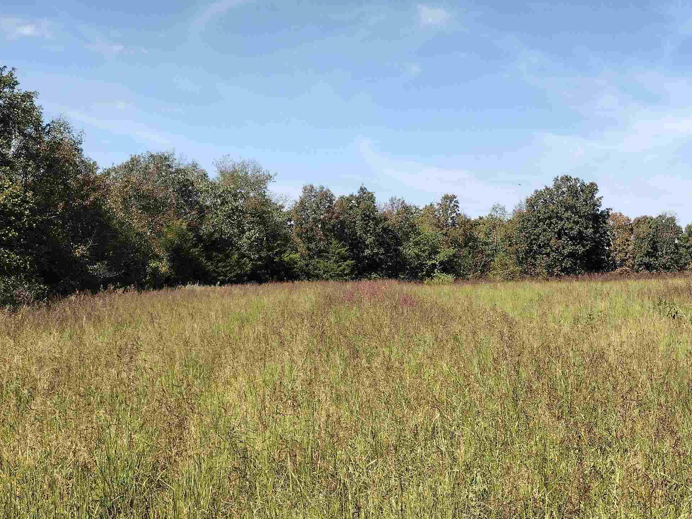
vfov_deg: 33.4
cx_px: 475
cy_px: 330
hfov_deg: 43.1
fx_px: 860
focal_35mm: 43
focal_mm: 4.71
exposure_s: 1/1340
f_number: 1.7
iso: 100
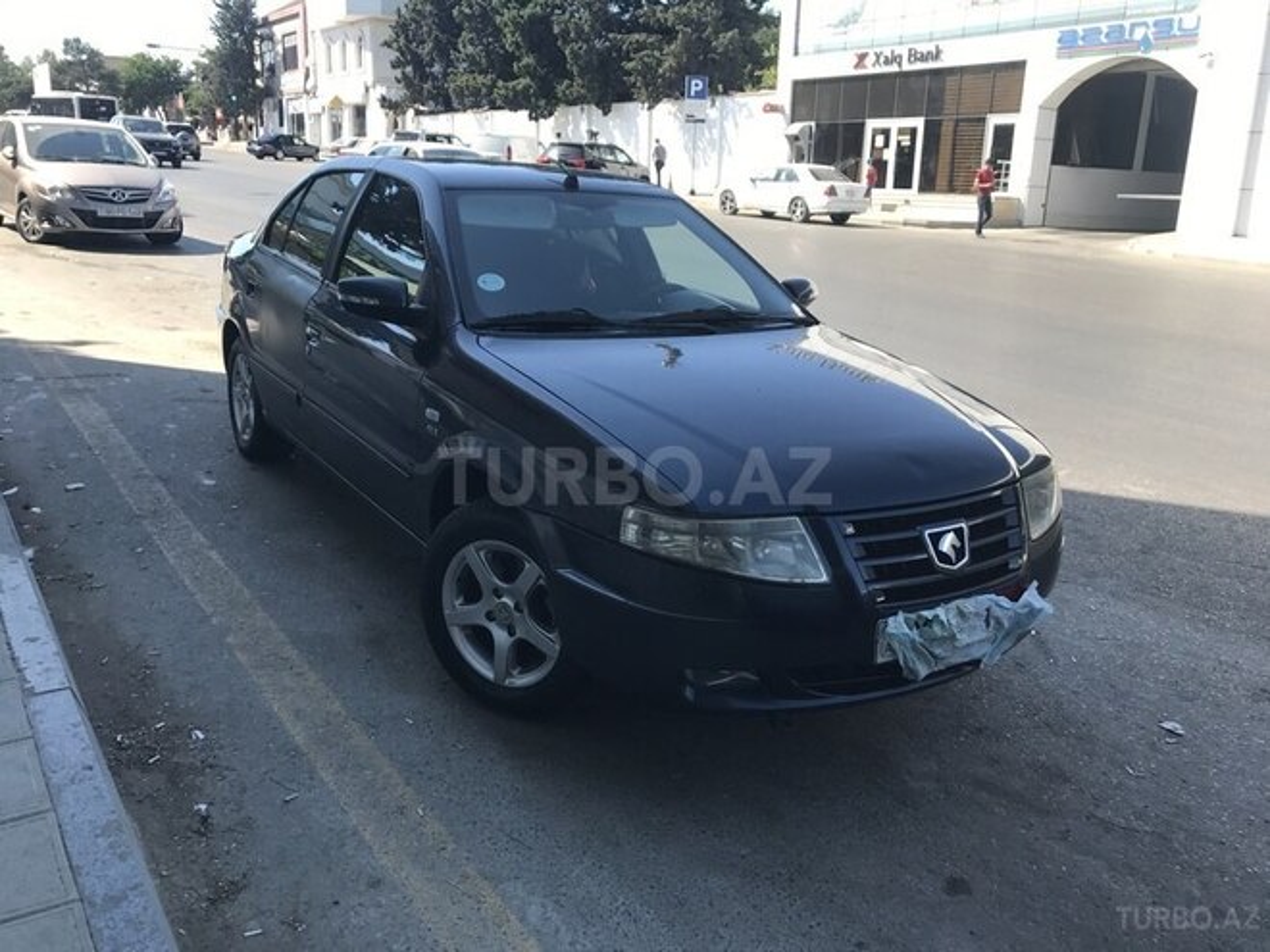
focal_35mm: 28
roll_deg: -1.3
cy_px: 476
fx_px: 1027
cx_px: 635
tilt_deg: -15.1
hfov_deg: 63.4
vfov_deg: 49.7
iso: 20
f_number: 1.8
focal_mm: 3.99
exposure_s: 1/651
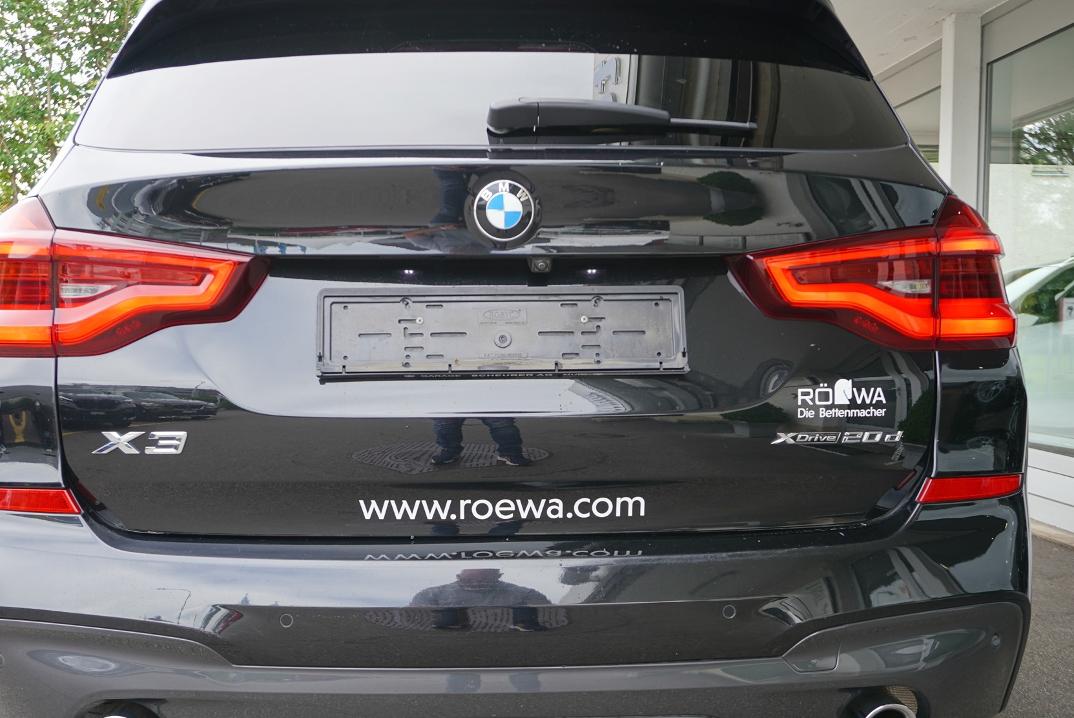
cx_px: 499
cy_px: 386
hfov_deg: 48.4
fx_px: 1194
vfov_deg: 33.4
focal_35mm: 40
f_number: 4.5
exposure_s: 1/60
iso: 100
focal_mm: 22
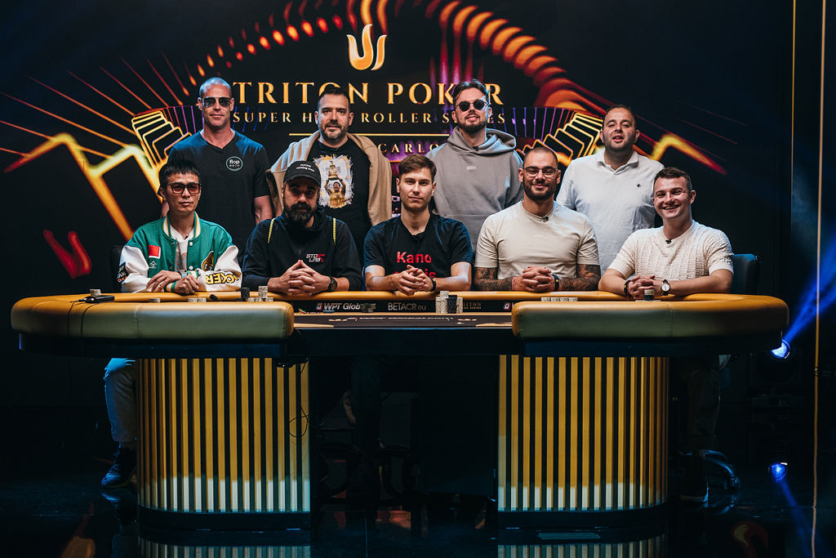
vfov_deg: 23.9
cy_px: 316
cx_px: 424
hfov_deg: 35.3
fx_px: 1314
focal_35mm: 57
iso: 1000
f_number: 3.5
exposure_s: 1/160
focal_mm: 50
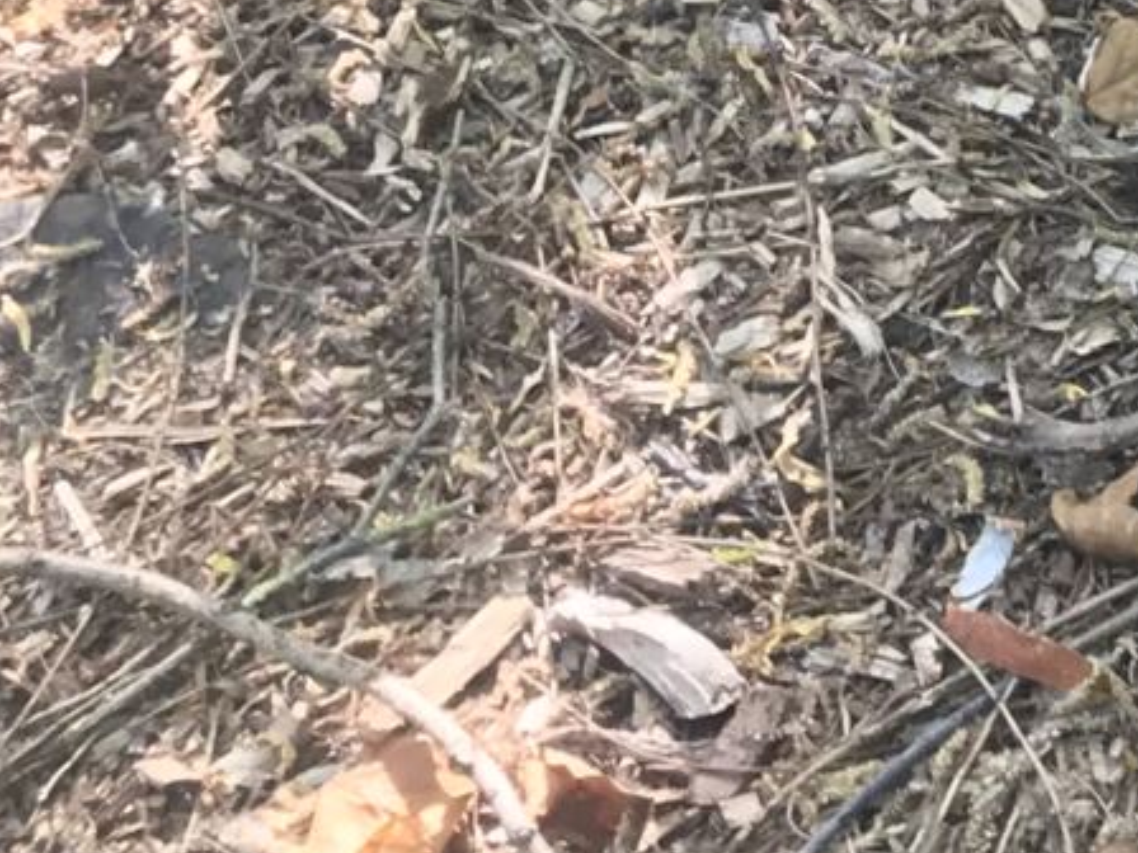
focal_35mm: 125
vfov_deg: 10.8
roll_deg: +3.6
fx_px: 4109
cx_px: 2091
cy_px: -899
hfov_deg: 13.9
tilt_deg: -32.3
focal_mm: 3.99
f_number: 1.8
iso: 25
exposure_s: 1/50
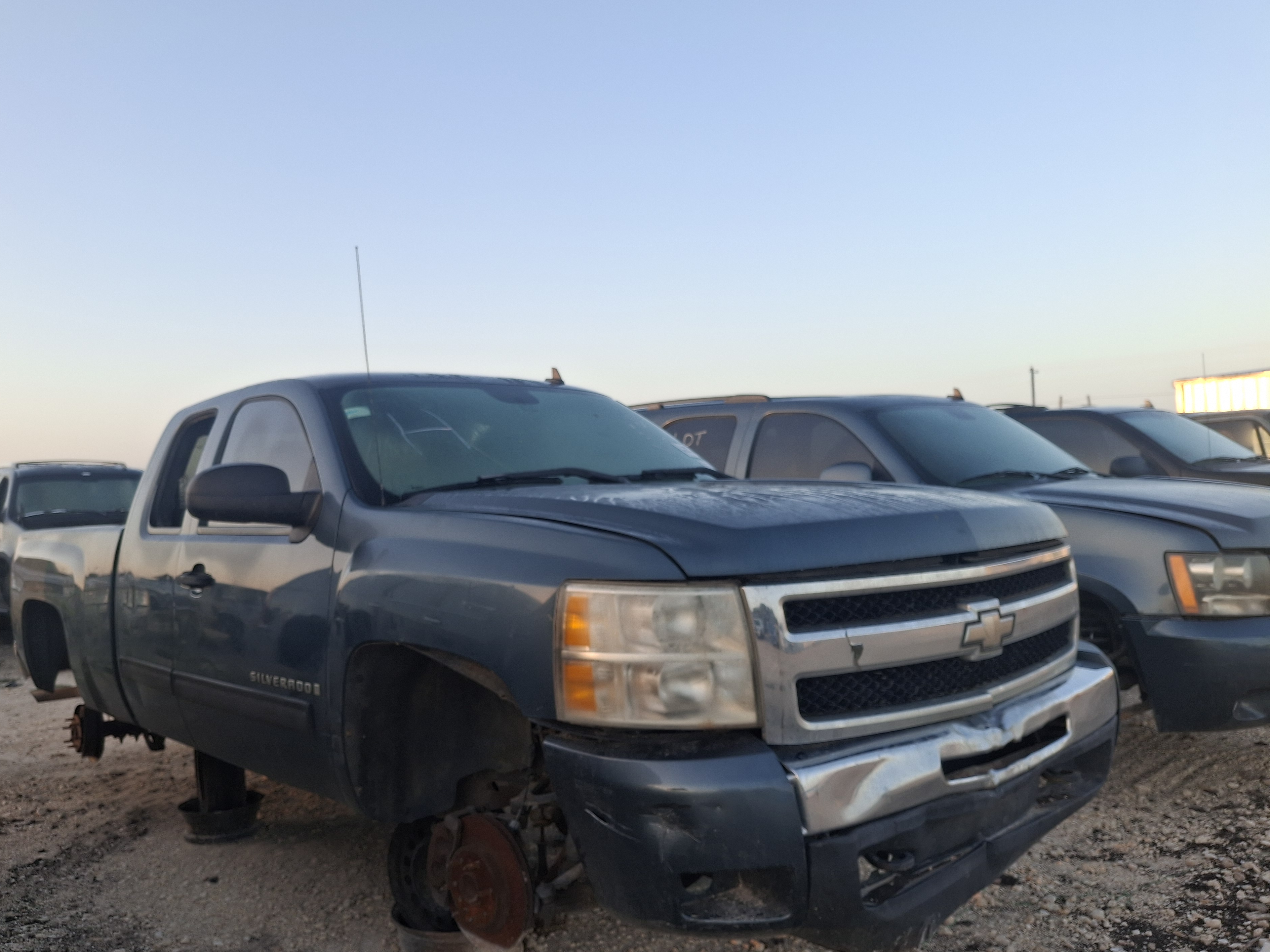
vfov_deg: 51.3
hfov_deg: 65.2
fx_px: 991
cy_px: 487
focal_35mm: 27
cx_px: 585
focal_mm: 4.69
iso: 32
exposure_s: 1/262
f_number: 1.8
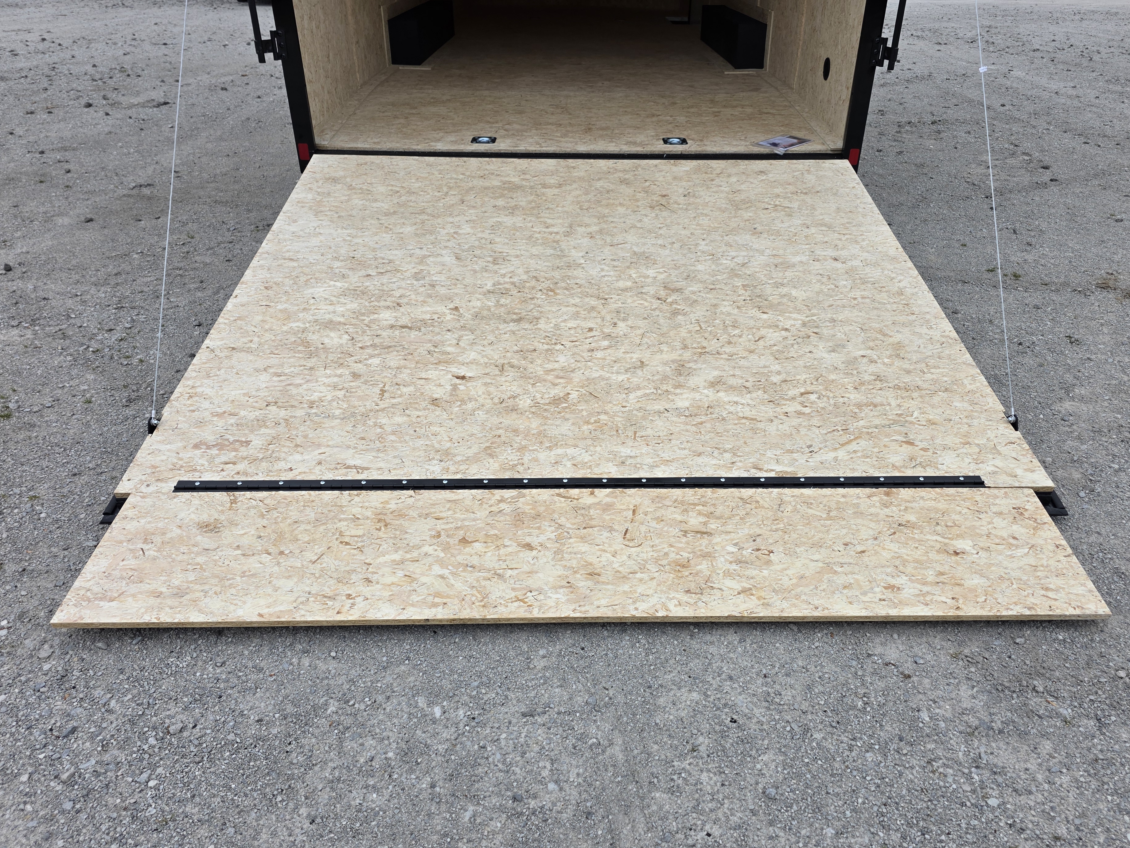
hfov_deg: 69.3
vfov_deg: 54.9
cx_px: 595
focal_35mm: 25
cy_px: 431
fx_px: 816
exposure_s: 1/7626
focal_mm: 6.3
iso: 80
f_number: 1.7
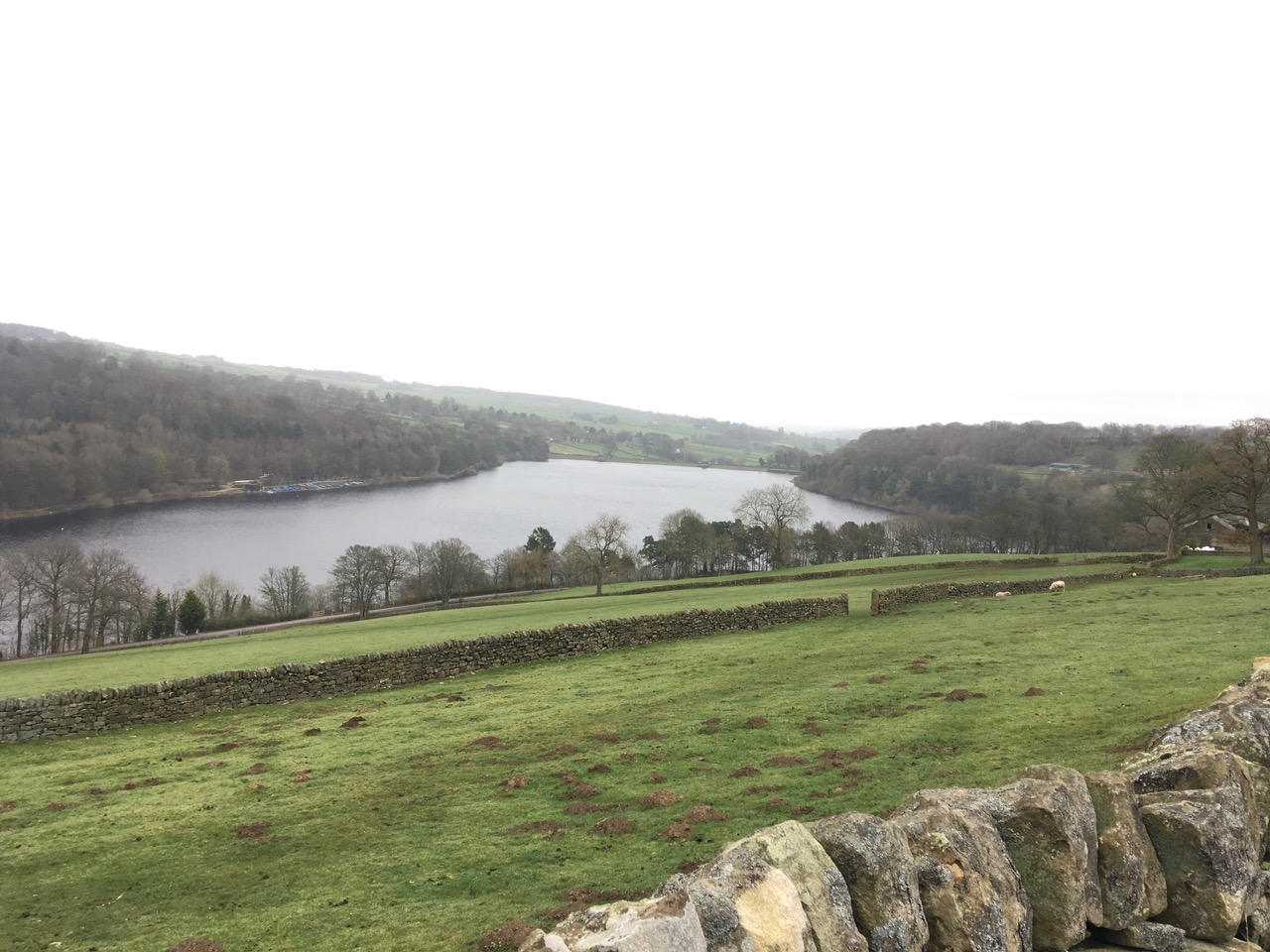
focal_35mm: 29
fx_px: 1064
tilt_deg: -1.9
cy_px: 476
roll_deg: -2.1
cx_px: 635
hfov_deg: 61.7
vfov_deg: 48.2
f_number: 2.2
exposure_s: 1/100
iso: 25
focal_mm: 4.15
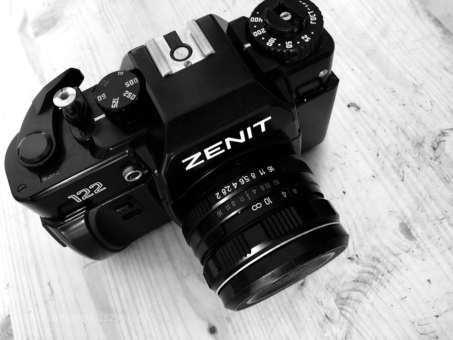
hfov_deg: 63.4
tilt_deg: -64.3
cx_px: 226
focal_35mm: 28
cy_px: 170
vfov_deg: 49.7
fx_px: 366
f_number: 1.8
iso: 100
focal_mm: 3.99
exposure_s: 1/11
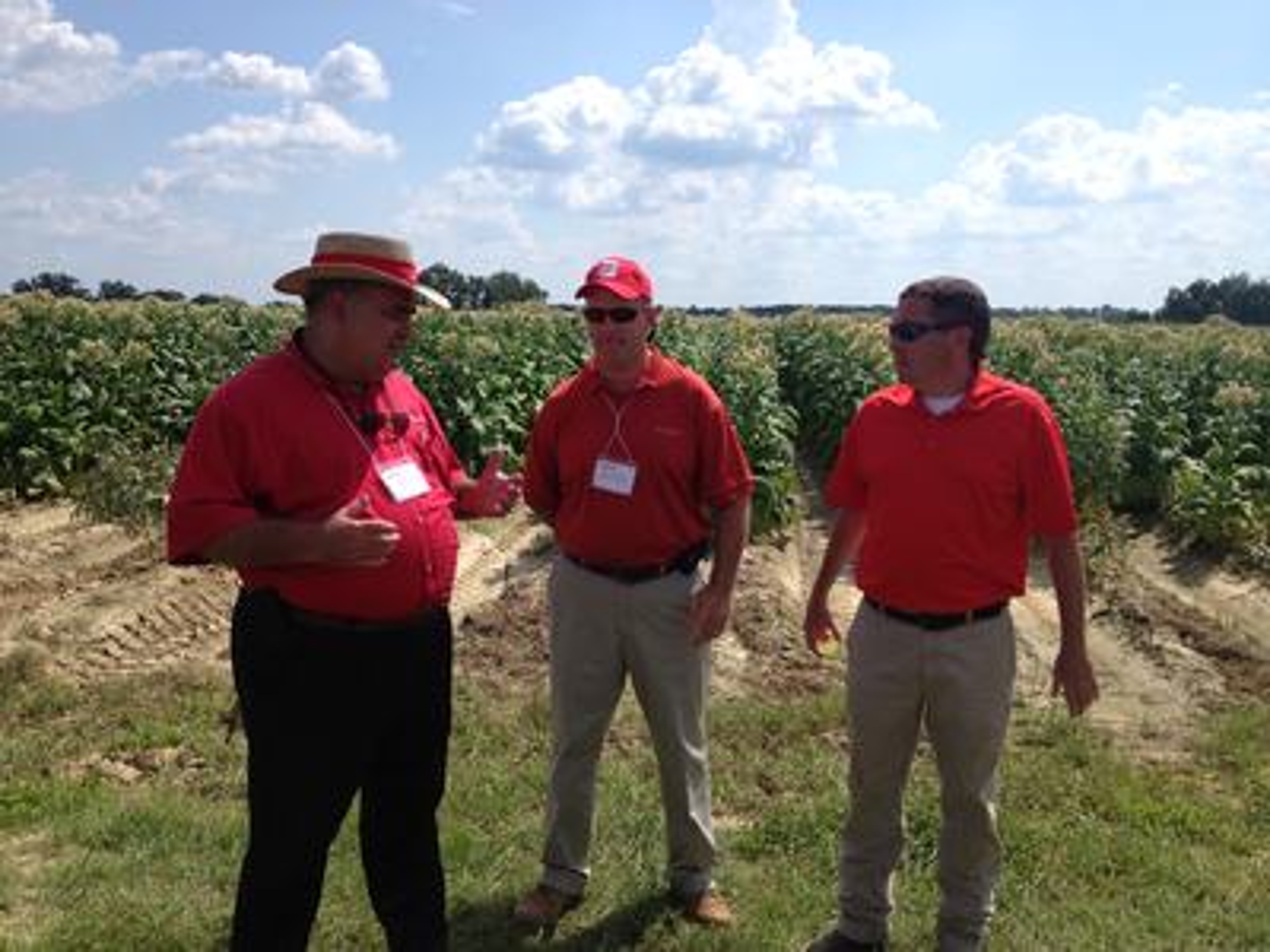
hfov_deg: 52.6
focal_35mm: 35
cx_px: 635
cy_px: 476
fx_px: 1284
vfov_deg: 40.7
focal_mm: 4.28
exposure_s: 1/2208
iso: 50
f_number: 2.4
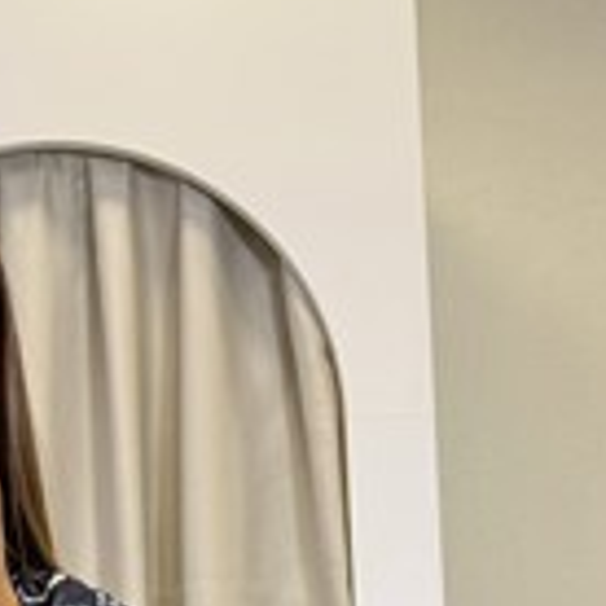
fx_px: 1624
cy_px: 872
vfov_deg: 18.9
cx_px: -105
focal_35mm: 82
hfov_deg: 19.9
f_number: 1.78
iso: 100
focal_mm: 6.76
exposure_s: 1/100
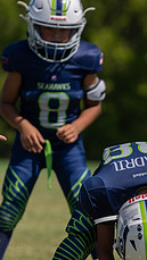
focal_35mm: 526
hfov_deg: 2.3
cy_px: 179
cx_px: 109
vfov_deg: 4.1
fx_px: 3641
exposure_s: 1/1600
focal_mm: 198
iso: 100
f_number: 4
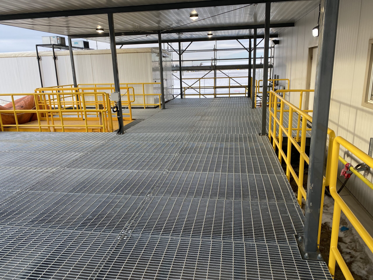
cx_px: 186
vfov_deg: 53.1
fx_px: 280
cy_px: 140
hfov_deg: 67.3
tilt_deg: -17.6
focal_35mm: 26
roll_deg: +1.9
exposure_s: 1/239
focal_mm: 4.25
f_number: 1.8
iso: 32
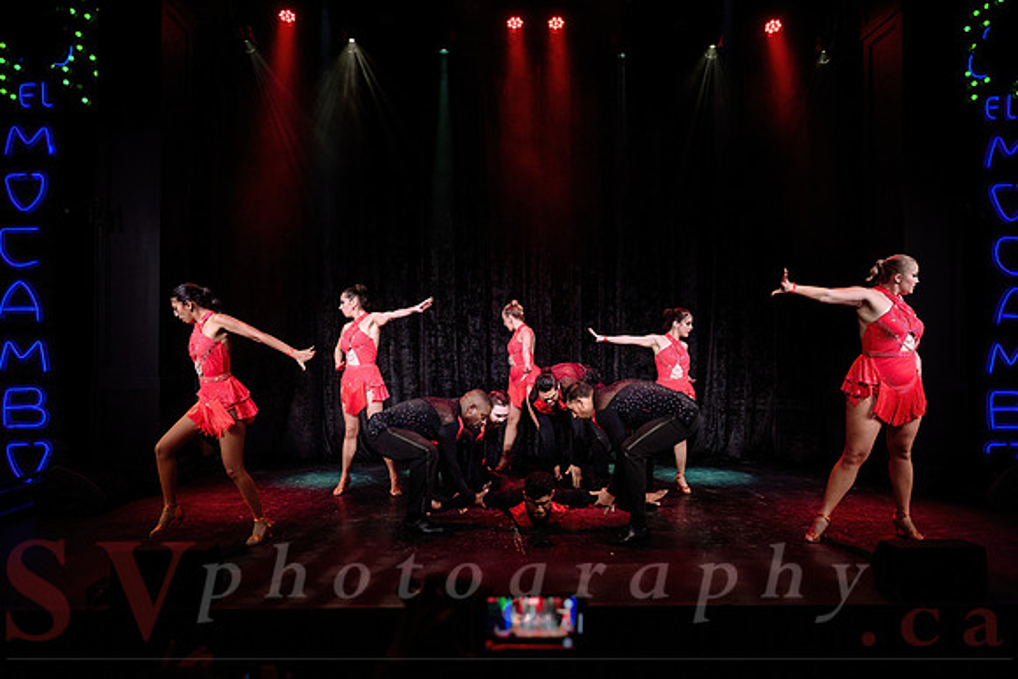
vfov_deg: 49.6
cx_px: 509
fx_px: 735
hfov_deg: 69.4
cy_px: 340
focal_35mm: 26
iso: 1600
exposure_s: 1/400
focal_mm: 26
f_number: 3.2
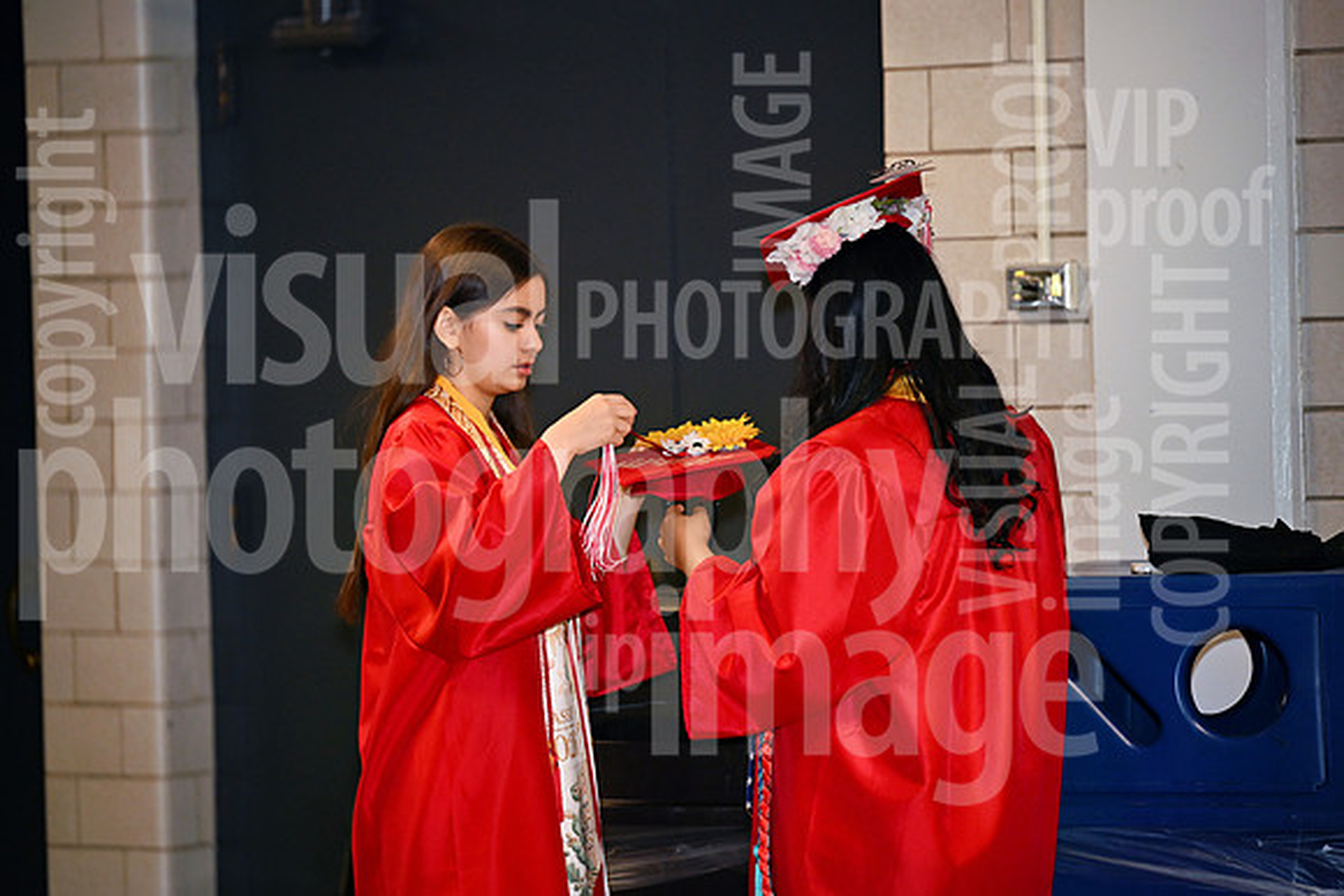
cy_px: 448
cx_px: 672
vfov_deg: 7.6
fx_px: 6721
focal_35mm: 180
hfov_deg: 11.4
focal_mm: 180
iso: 2000
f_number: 2.8
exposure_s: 1/200
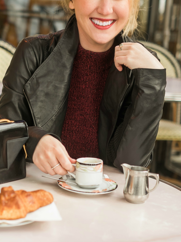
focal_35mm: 85
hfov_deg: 17.3
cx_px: 50
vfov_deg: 23.0
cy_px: 121
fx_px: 593
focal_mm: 35
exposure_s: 1/320
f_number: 2
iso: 500
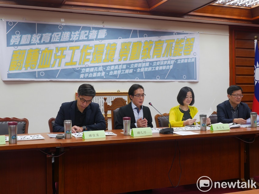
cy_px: 97
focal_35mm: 44
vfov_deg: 32.9
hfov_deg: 43.0
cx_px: 130
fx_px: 329
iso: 200
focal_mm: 22
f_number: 9
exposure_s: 1/10
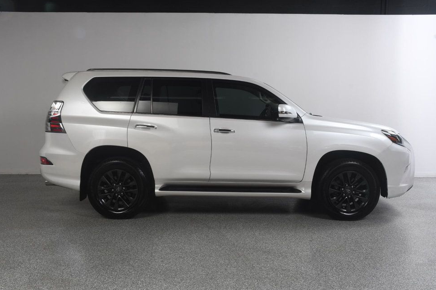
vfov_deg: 36.8
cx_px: 222
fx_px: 436
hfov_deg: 53.1
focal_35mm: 36
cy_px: 150
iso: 100
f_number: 11
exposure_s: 1/200
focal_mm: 23
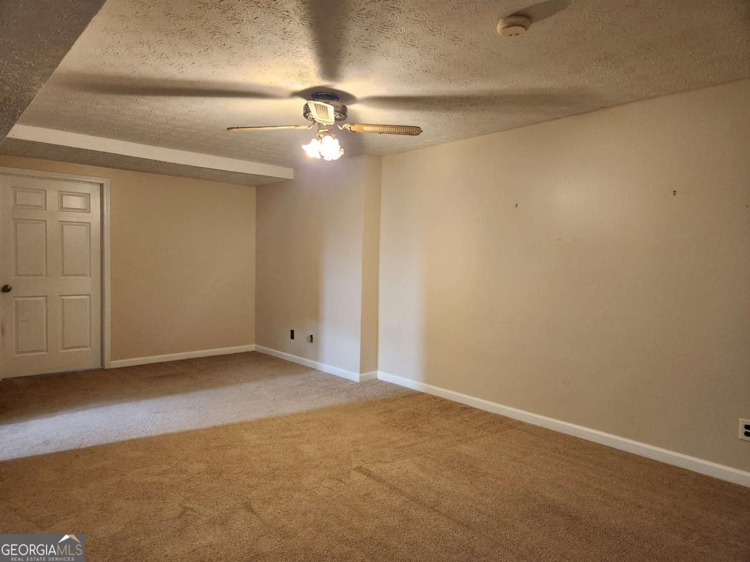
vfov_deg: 58.9
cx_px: 375
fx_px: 498
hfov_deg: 73.9
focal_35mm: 23
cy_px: 281
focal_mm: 5.4
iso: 800
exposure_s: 1/120
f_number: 1.8
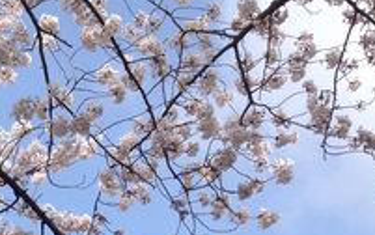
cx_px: -30
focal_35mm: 118
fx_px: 1207
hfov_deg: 17.1
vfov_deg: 10.4
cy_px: 442
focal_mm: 4.28
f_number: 2.4
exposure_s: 1/1623
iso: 64
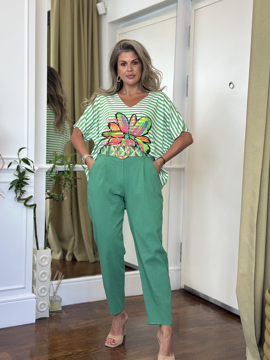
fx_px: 510
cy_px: 182
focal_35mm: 49
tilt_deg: -4.3
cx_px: 133
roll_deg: -2.1
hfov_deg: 29.7
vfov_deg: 38.9
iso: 64
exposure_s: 1/144
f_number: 1.78
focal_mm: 6.86
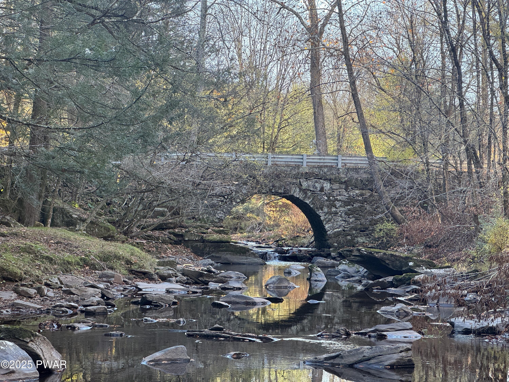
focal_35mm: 77
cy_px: 191
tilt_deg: +2.6
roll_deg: -1.7
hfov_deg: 25.3
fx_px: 1132
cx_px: 254
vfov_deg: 19.1
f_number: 2.8
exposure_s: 1/99
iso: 80
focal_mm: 9
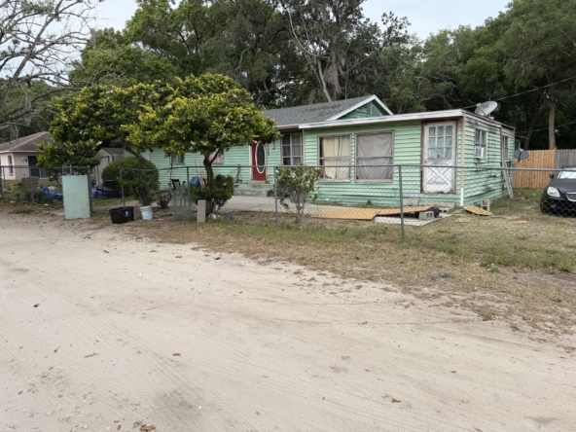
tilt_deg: -6.1
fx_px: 399
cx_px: 288
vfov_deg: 56.8
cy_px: 216
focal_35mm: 24
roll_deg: +2.8
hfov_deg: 71.6
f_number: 1.78
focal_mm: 6.76
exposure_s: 1/992
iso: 80
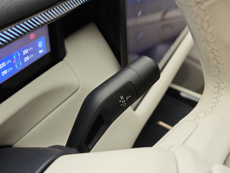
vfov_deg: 31.5
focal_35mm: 46
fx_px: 306
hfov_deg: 41.2
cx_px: 115
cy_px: 86
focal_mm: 8.7
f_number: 1.9
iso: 1250
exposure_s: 1/200
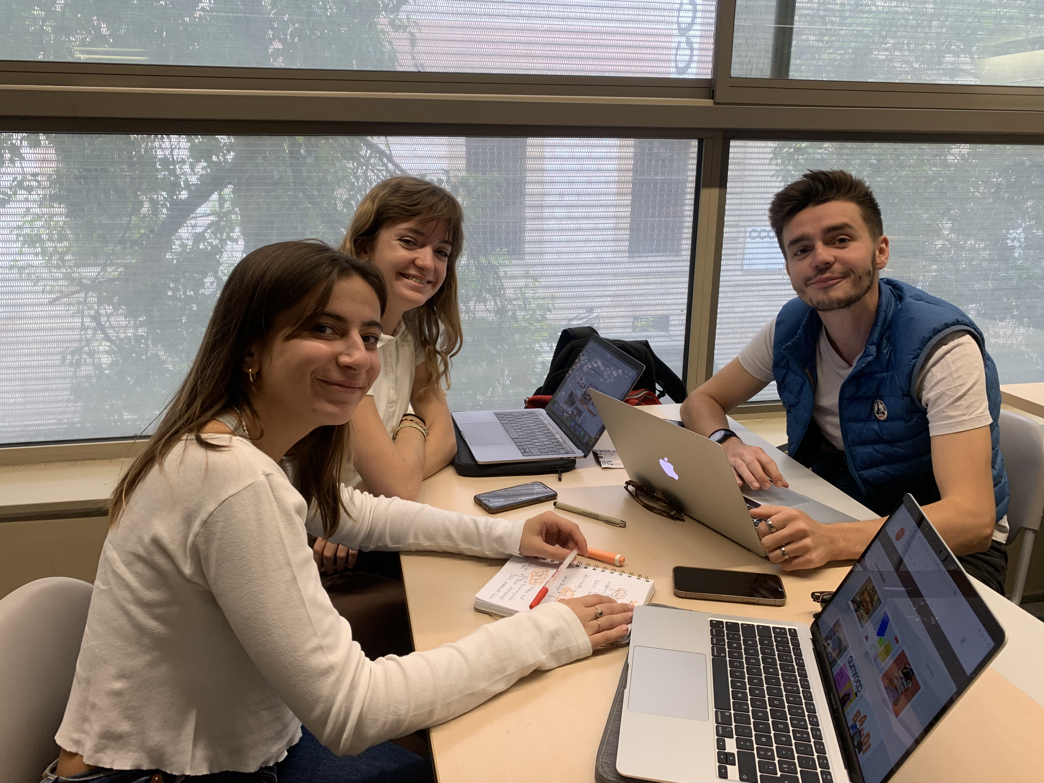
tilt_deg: -15.5
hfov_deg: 67.3
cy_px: 392
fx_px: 784
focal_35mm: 26
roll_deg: -0.2
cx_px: 522
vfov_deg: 53.1
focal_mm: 4.25
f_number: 1.8
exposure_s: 1/50
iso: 50
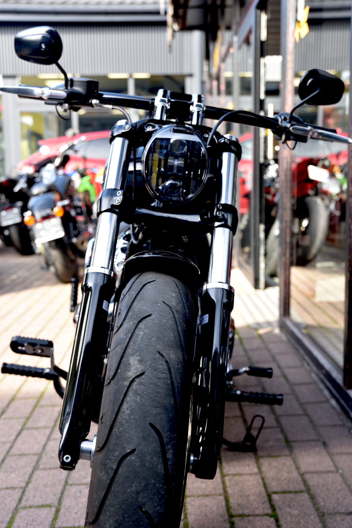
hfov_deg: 29.3
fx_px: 674
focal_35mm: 46
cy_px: 264
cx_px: 176
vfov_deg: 42.7
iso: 200
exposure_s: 1/80
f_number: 4.5
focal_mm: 46
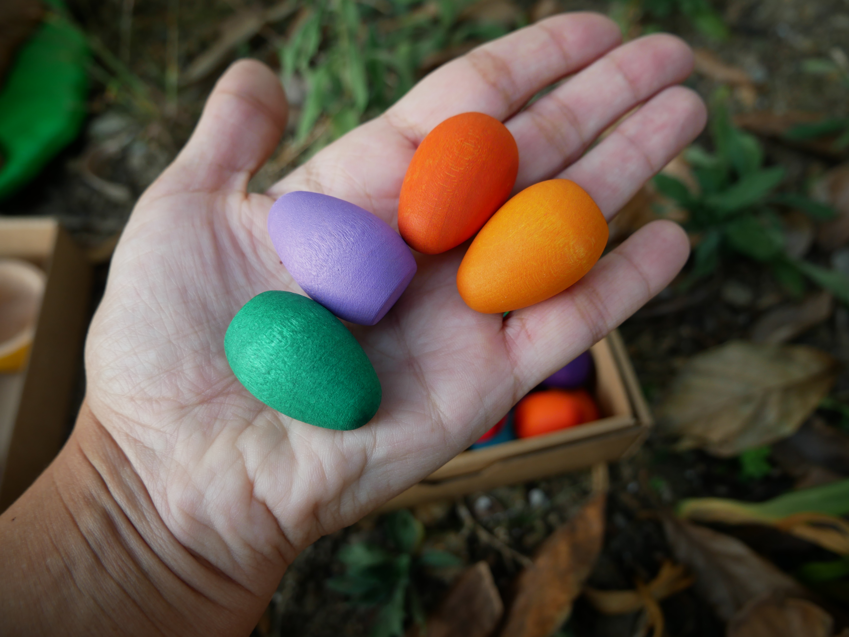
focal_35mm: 24
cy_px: 318
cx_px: 424
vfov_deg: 56.9
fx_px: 589
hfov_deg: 71.6
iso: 200
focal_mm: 12
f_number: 3.5
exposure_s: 1/60
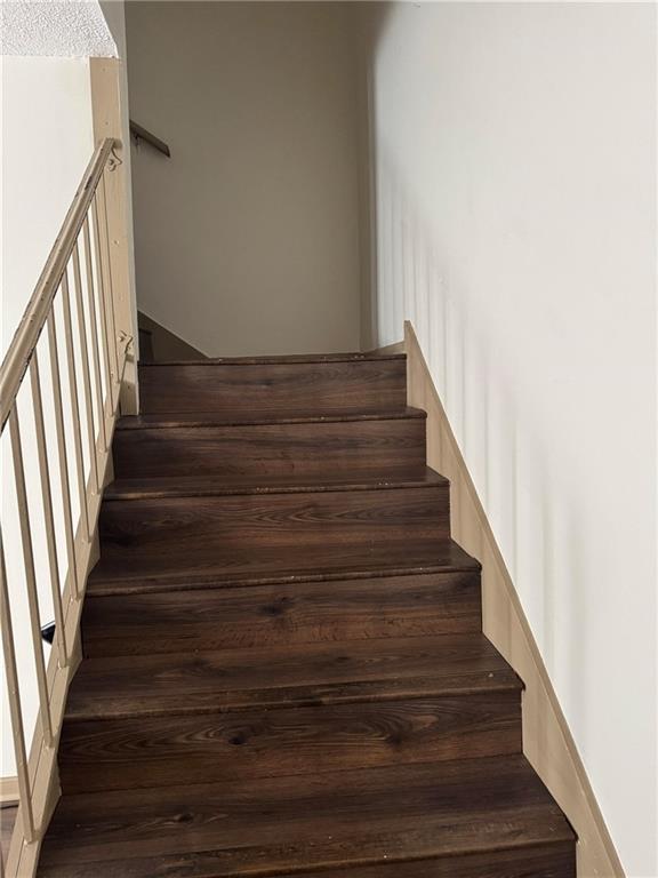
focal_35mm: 24
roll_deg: +1.6
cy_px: 439
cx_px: 329
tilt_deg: -5.7
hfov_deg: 56.8
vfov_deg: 71.6
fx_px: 608
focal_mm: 6.76
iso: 640
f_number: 1.78
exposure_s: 1/60
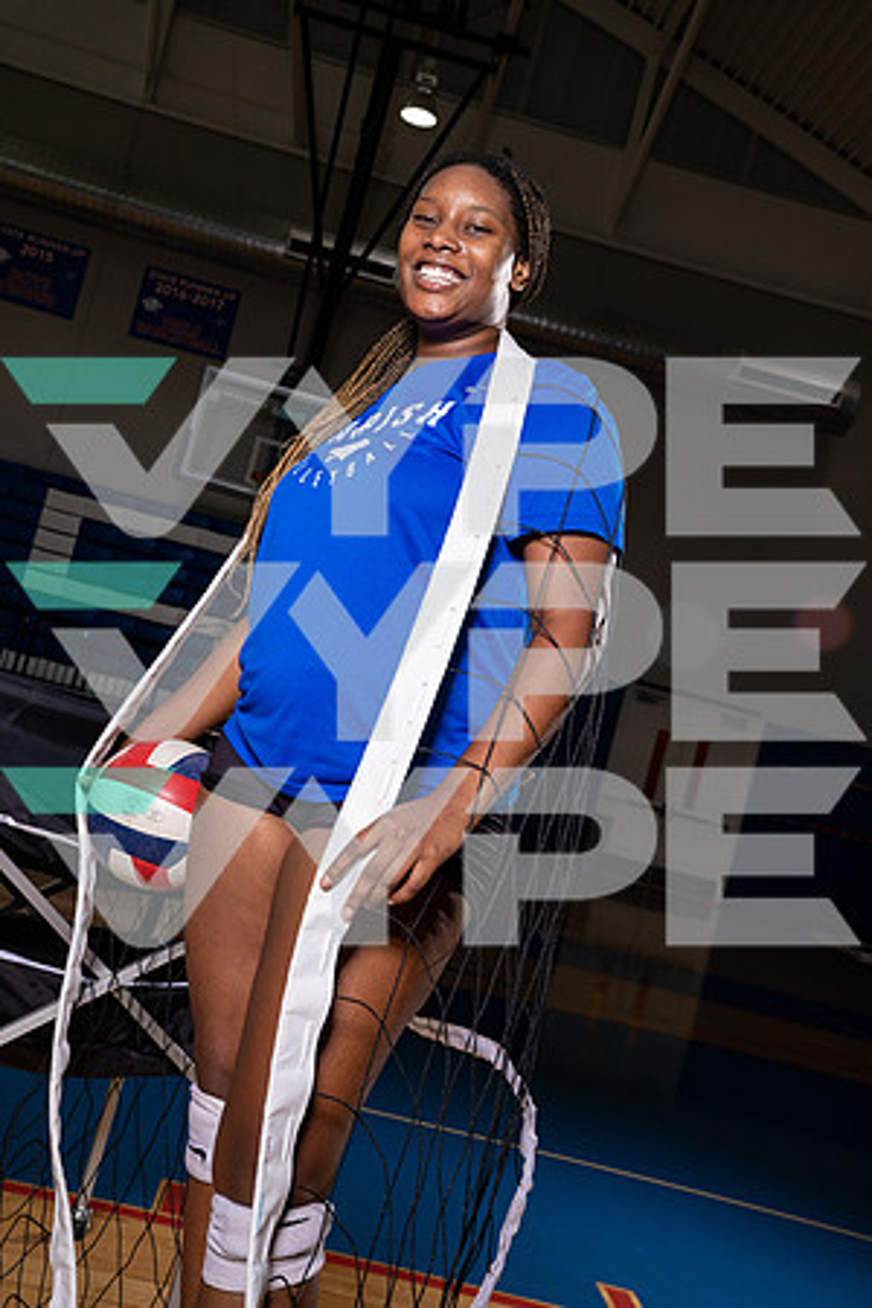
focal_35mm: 42
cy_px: 654
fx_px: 1526
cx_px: 436
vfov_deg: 46.4
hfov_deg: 31.9
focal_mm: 42
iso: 400
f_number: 8
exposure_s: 1/250
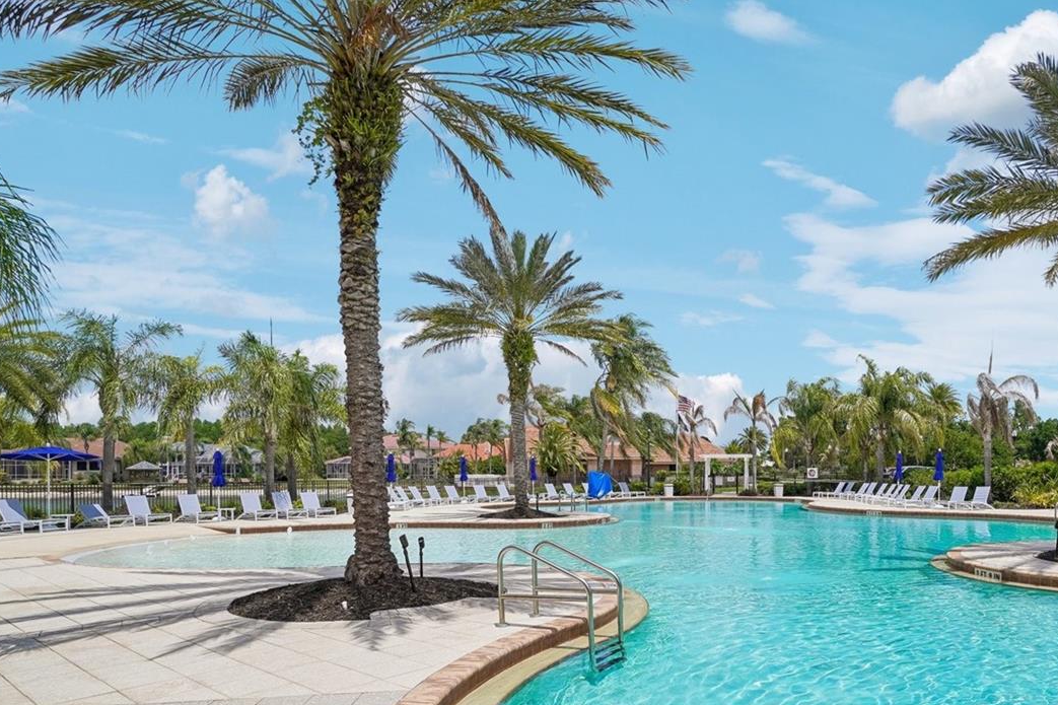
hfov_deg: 74.3
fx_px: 676
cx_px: 684
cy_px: 459
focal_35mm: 23
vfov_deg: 54.2
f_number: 8
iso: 100
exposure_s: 1/500
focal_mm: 10
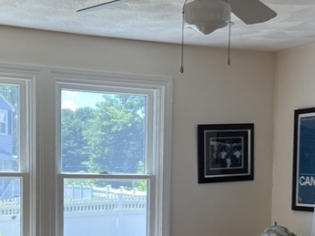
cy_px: 227
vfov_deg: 18.7
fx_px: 700
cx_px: 119
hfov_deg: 25.3
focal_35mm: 77
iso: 40
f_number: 1.5
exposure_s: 1/181
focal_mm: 5.7
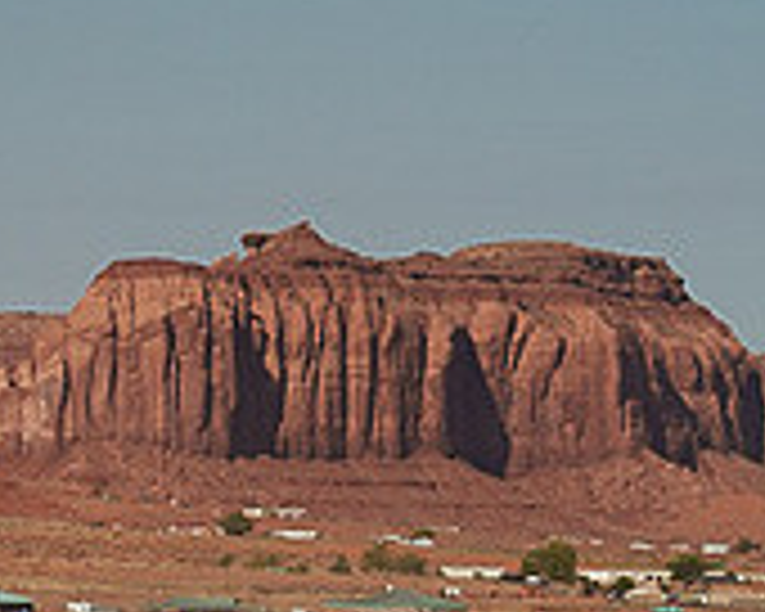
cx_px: -418
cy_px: 238
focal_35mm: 362
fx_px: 8196
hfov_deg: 5.3
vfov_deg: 4.3
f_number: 14
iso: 400
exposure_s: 1/320
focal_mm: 82
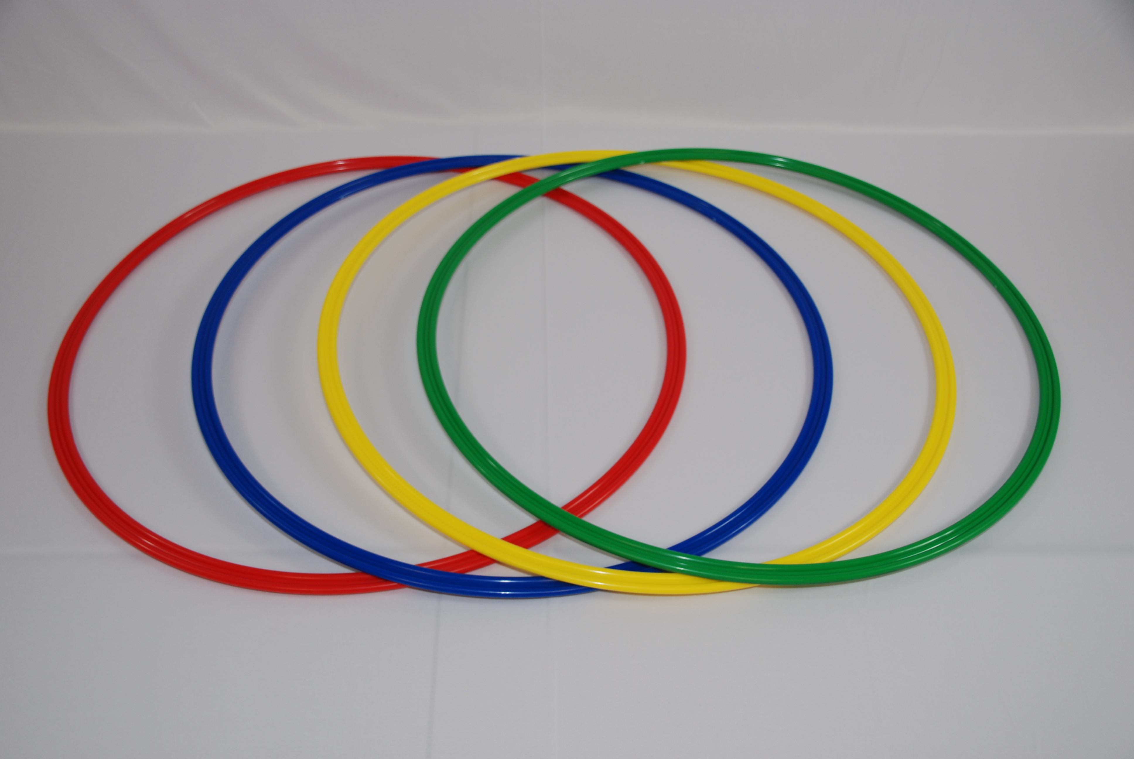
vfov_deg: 35.6
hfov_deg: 51.2
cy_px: 380
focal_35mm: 38
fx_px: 1183
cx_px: 567
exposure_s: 1/80
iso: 200
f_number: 5
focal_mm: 25
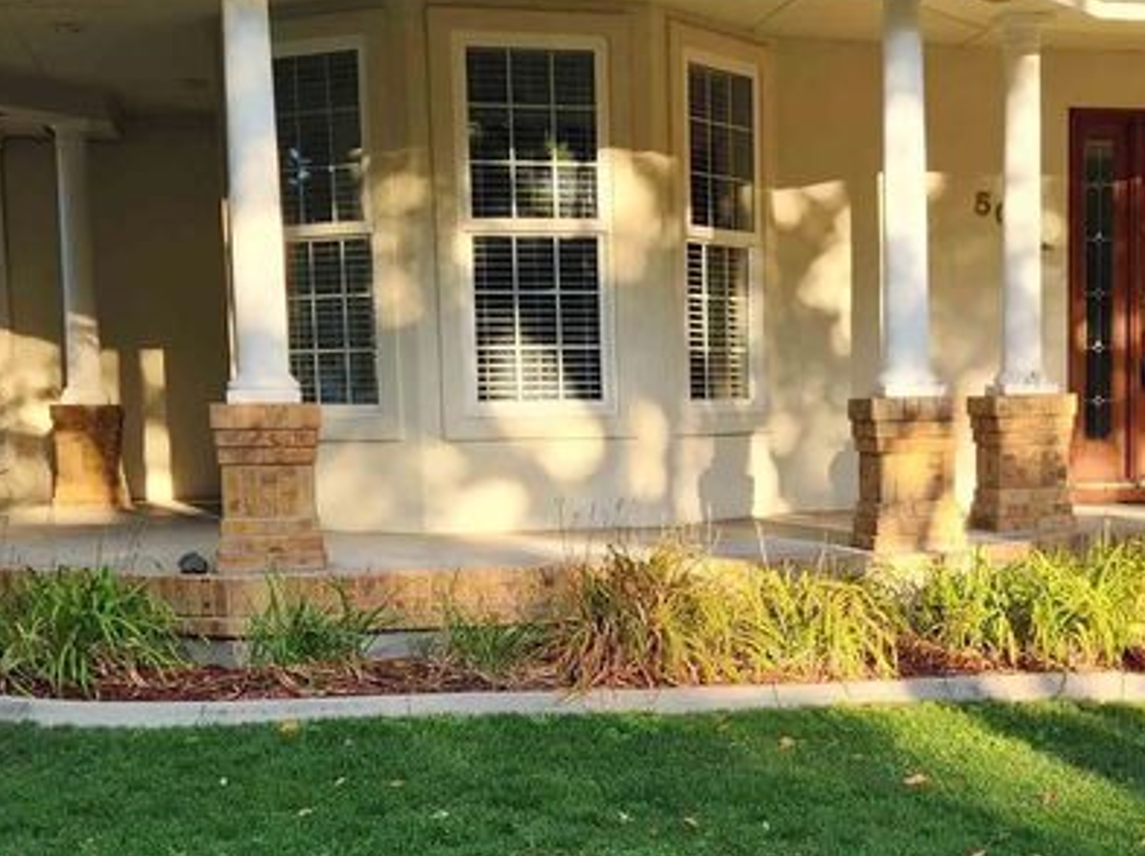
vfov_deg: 24.2
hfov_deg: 31.8
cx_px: 825
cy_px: 614
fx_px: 1983
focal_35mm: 60
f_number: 1.8
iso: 20
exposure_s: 1/211
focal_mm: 5.4
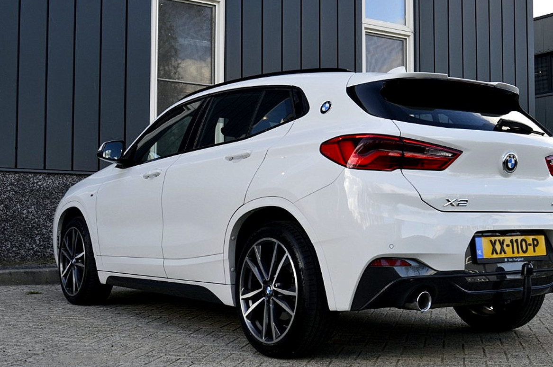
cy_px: 187
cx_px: 324
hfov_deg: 36.8
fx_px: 828
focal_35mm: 54
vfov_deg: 25.0
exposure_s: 1/160
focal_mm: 30
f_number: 9
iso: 400
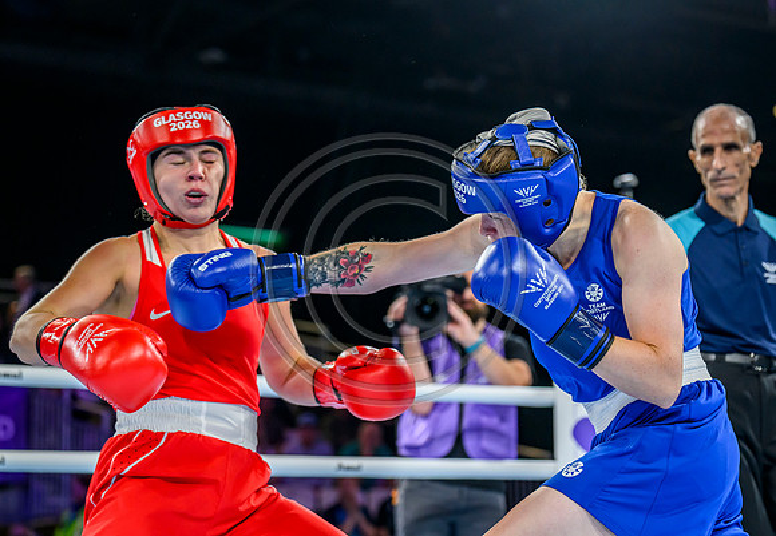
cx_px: 514
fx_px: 2199
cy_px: 194
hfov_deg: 19.9
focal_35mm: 101
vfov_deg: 13.9
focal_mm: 77
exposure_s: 1/1600
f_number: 3.2
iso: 2000
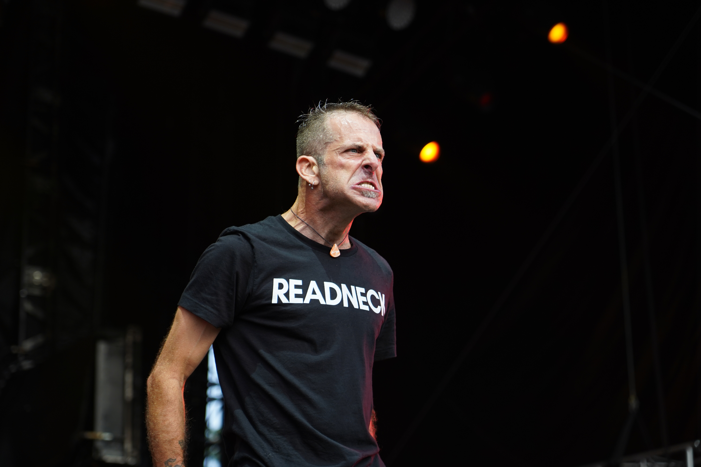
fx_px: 2044
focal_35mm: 105
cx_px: 350
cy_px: 234
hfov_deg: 19.5
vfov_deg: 13.0
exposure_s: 1/125
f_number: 4
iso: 400
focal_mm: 105
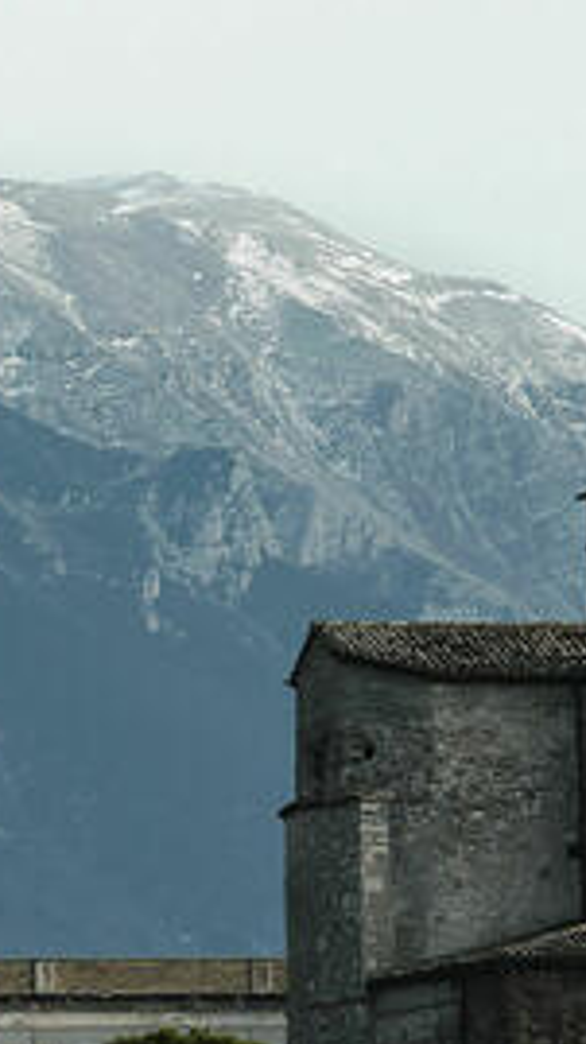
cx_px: 175
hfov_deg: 1.5
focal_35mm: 806
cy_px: 636
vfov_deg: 2.7
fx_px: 22300
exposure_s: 1/160
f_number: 9
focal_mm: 230
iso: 400
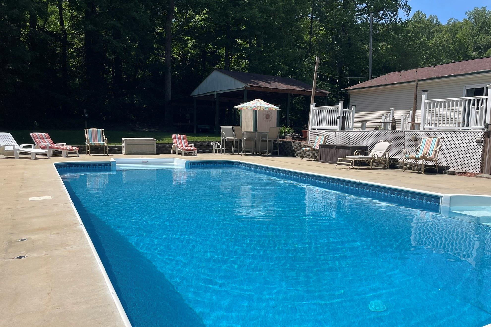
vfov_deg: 46.3
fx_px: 382
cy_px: 186
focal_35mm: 28
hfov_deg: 65.5
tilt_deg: -6.8
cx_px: 246
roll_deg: -1.4
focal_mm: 4.2
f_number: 1.6
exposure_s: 1/4132
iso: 32
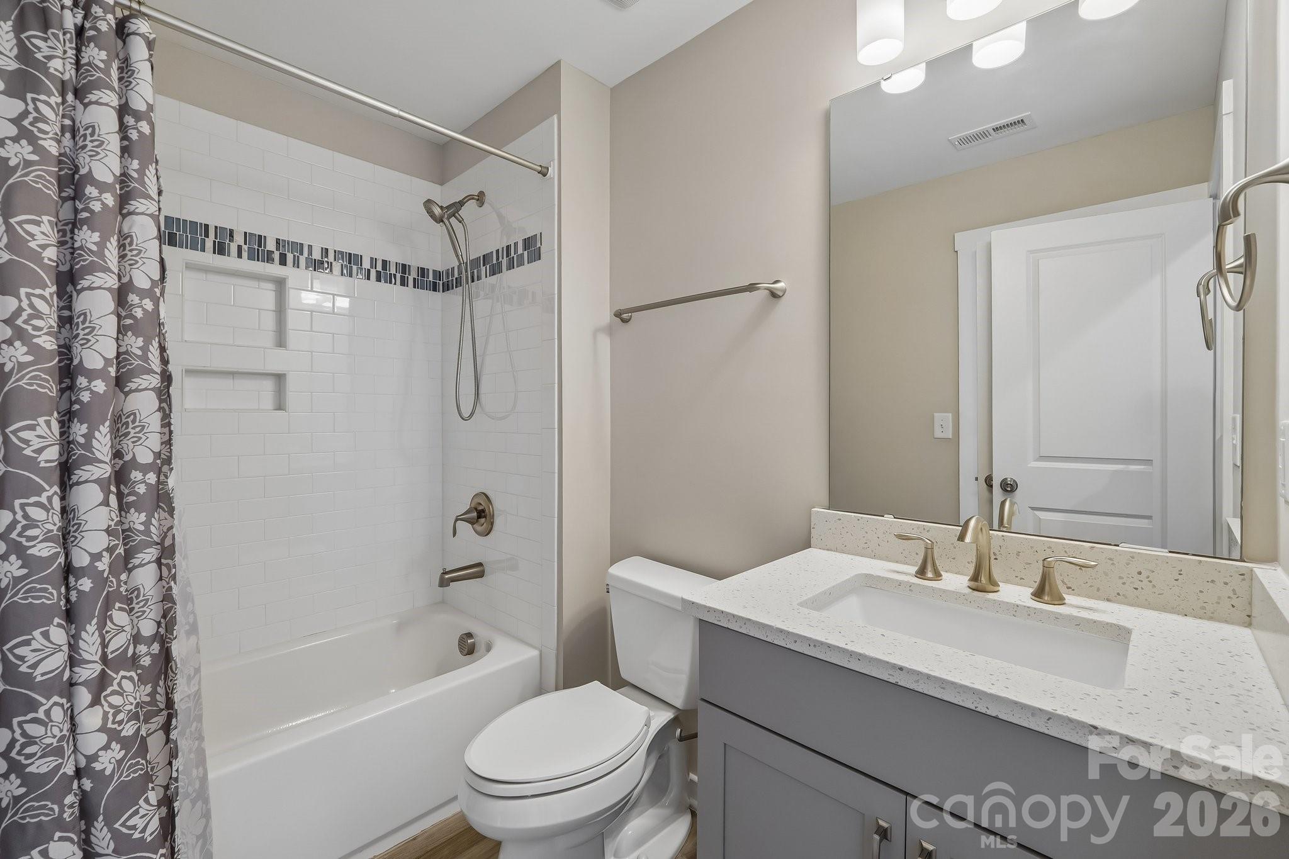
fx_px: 537
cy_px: 430
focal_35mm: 15
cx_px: 644
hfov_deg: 100.4
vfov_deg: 77.3
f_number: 8
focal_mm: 10
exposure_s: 1/6
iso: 400
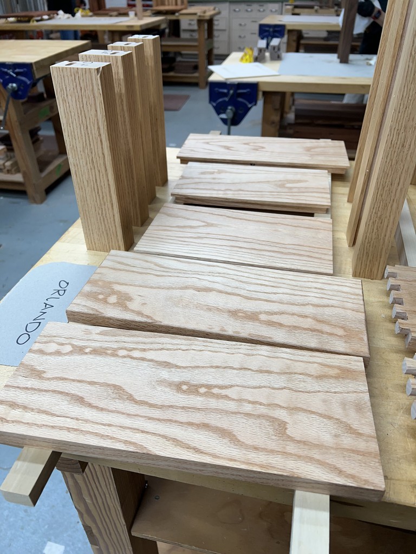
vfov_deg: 67.3
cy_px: 277
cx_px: 208
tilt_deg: -35.9
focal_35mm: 26
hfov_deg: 53.1
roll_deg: +2.4
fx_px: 417
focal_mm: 5.7
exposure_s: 1/120
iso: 50
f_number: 1.5
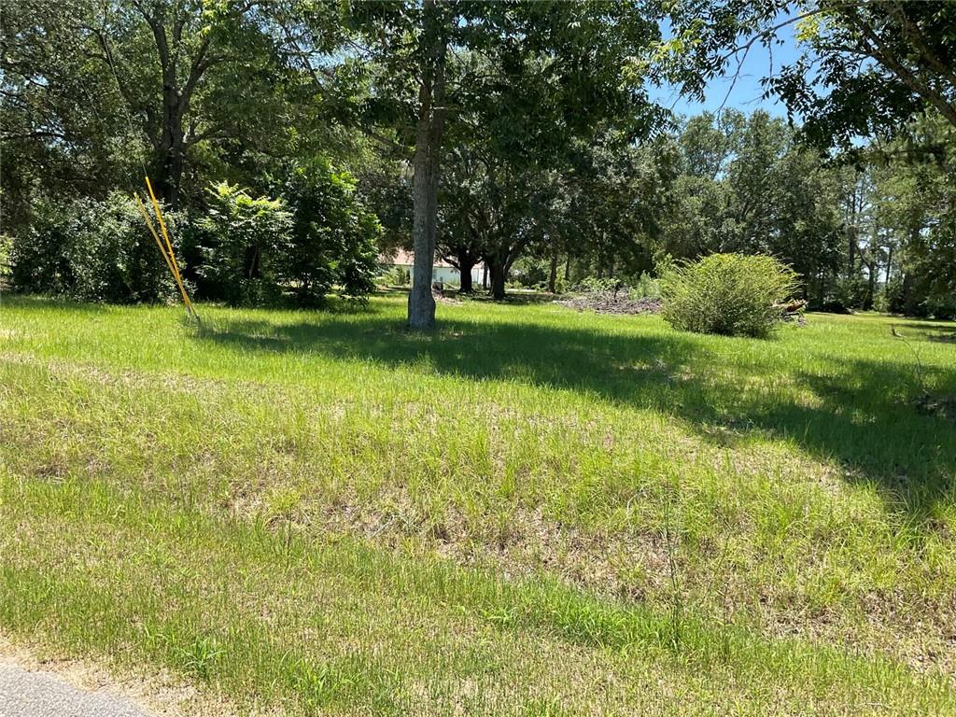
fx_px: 801
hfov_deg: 61.7
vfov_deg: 48.2
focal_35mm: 29
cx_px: 478
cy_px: 358
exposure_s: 1/781
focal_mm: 3
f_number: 1.8
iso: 16
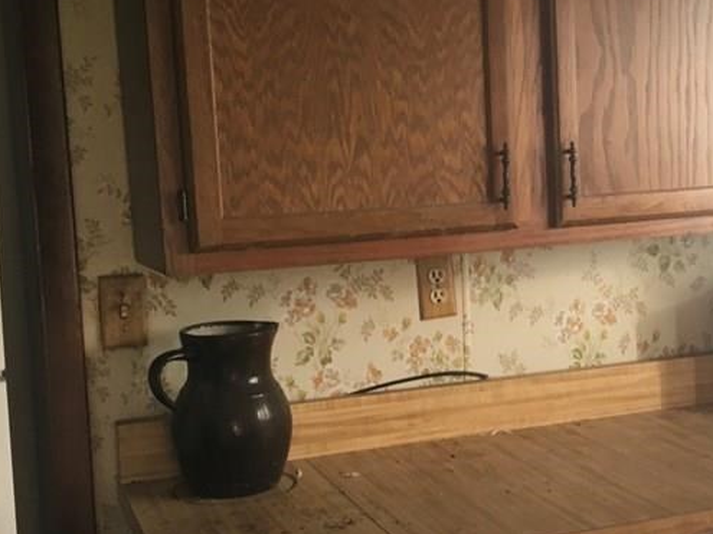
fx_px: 1236
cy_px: 276
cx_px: 523
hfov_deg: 31.7
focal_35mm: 60
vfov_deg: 24.4
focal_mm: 4.15
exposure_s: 1/30
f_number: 2.2
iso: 64
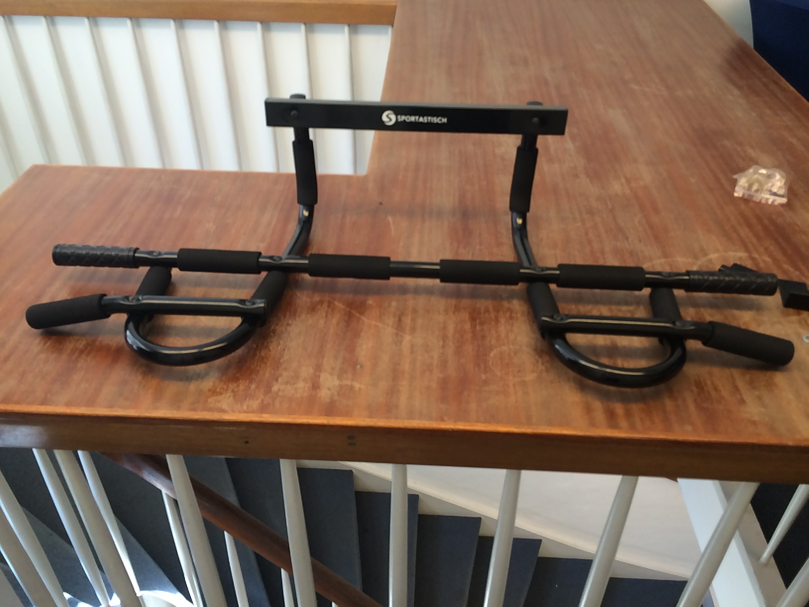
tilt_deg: -36.1
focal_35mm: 29
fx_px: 678
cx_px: 404
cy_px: 304
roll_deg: -1.7
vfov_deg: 48.2
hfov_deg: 61.7
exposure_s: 1/100
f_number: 2.2
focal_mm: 4.15
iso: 80
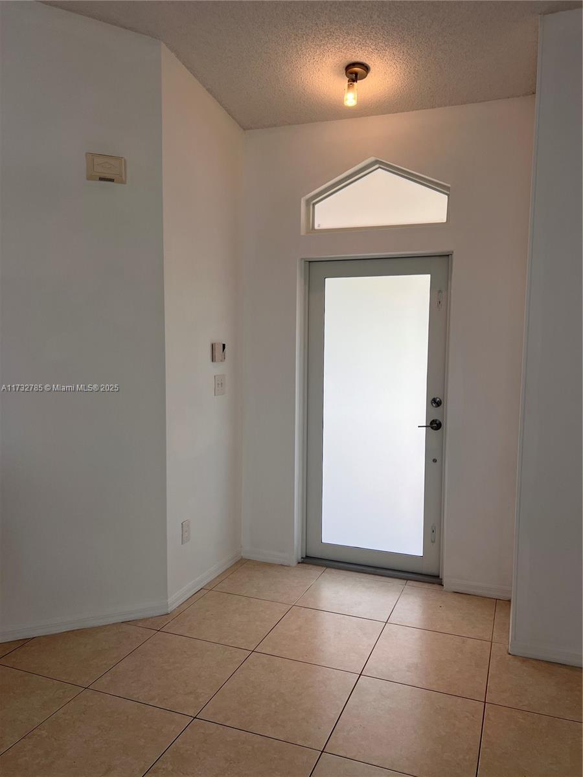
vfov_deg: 67.3
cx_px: 292
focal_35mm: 26
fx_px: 584
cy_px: 388
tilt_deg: -4.9
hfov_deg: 53.1
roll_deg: -0.5
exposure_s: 1/175
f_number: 1.5
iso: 40
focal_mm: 5.7
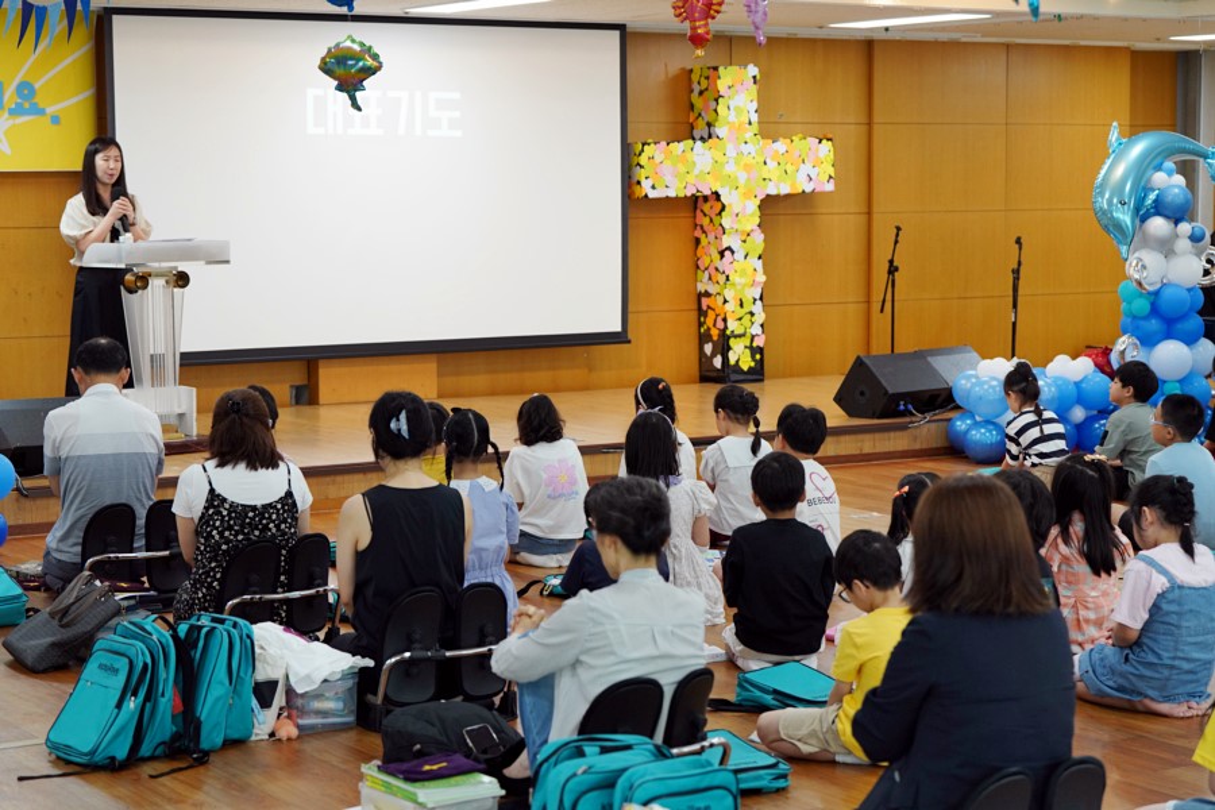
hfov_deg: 28.8
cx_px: 608
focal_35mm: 70
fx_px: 2362
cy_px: 405
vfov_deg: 19.5
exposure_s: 1/160
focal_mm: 70
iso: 1250
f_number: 4
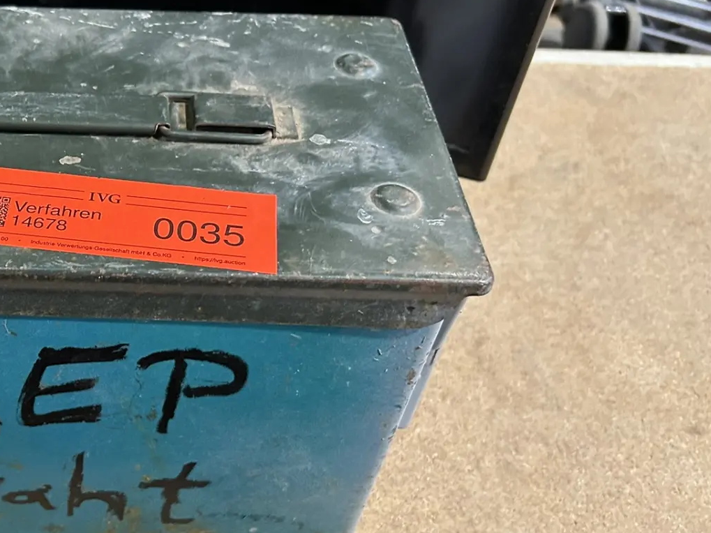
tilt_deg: -45.4
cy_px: 282
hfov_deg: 36.5
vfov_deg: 29.7
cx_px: 70
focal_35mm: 49
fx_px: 1006
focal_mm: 5.7
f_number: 1.5
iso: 250
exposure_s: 1/50
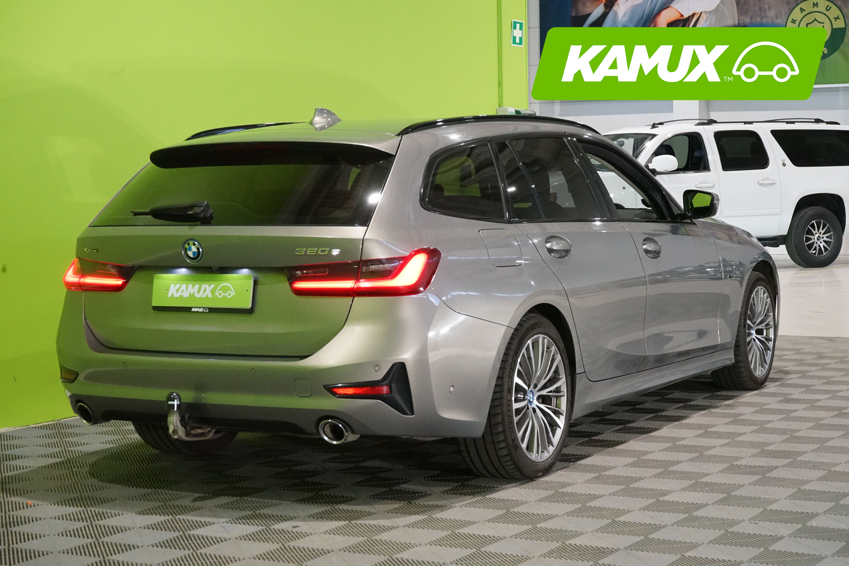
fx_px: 1604
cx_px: 424
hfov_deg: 29.7
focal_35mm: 68
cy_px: 283
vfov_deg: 20.0
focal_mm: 68
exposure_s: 1/40
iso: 6400
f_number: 13
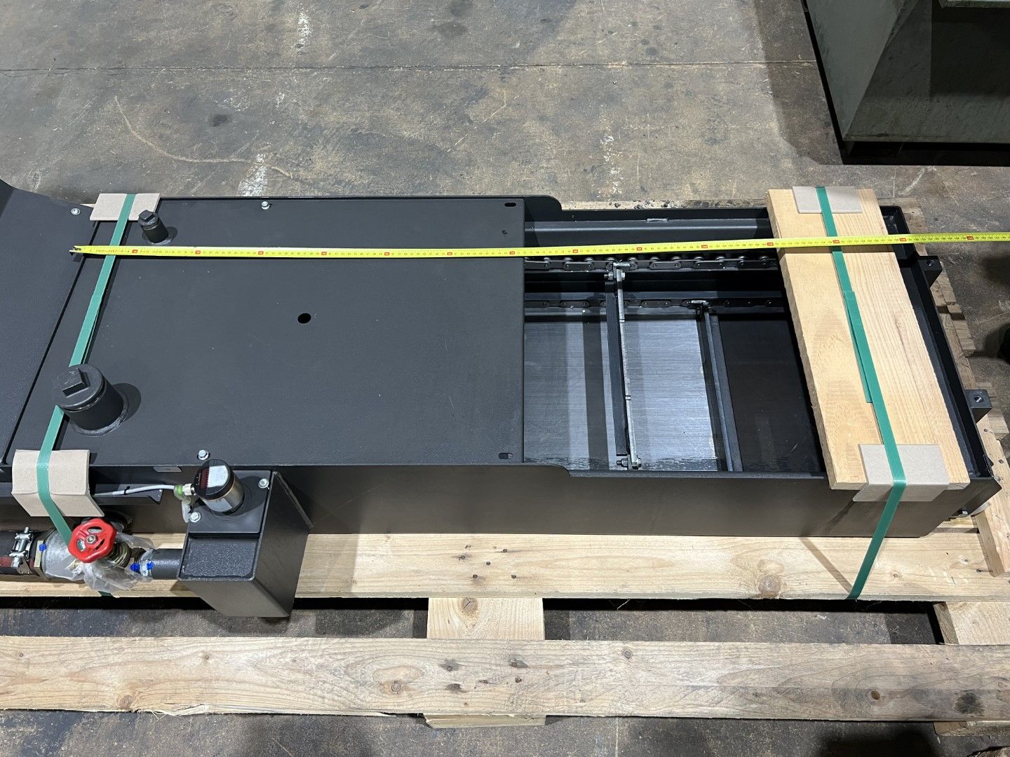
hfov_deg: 67.3
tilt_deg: -58.1
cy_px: 378
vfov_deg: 53.1
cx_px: 505
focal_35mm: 26
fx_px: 759
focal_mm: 5.7
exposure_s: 1/50
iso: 125
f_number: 1.5
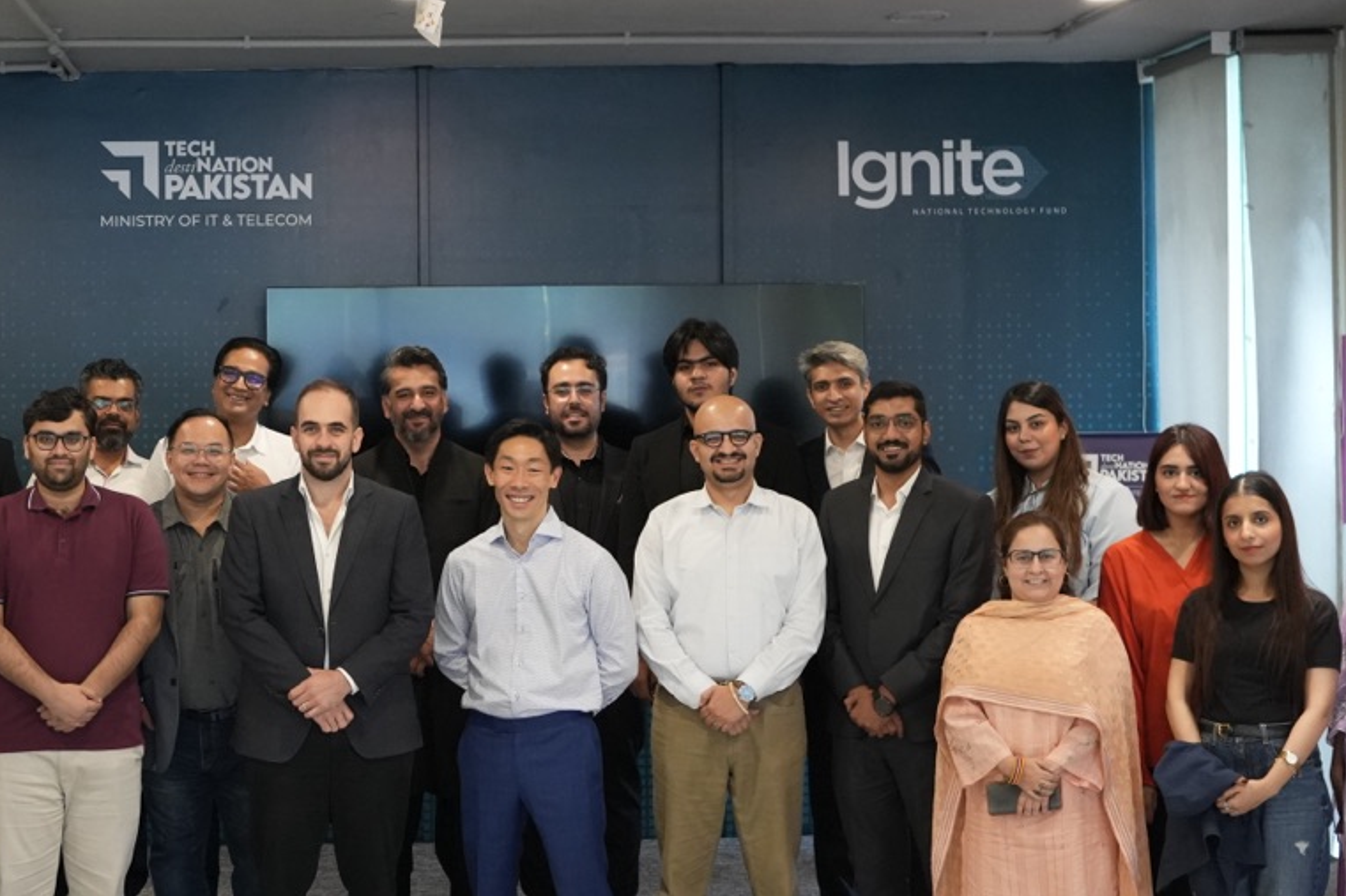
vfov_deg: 19.7
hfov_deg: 28.8
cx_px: 348
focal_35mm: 69
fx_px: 2579
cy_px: 396
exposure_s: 1/160
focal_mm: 35
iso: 4000
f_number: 2.8
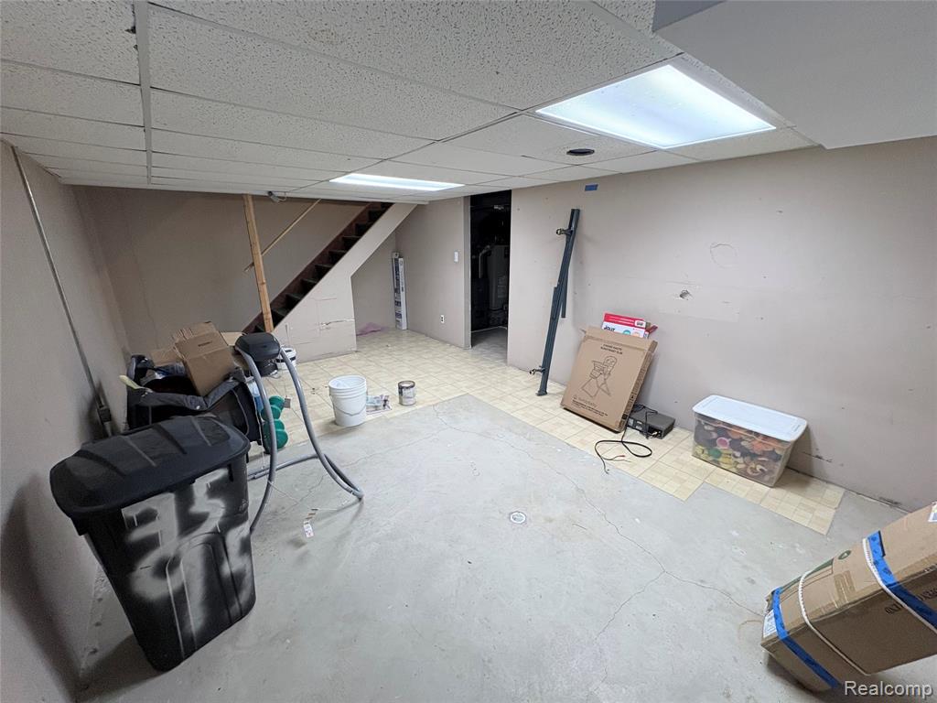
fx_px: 379
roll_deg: +0.8
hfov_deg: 102.1
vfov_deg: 85.7
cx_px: 468
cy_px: 352
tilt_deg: -16.1
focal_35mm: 14
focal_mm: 2.22
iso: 250
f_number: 2.2
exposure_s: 1/60
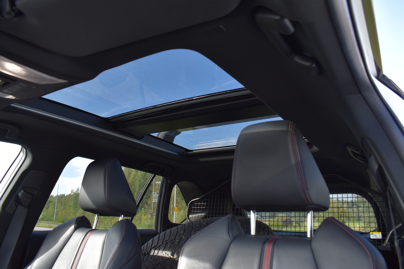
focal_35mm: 27
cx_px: 202
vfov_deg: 47.9
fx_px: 303
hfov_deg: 67.4
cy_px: 134
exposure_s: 1/125
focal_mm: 18
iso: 200
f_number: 5.6
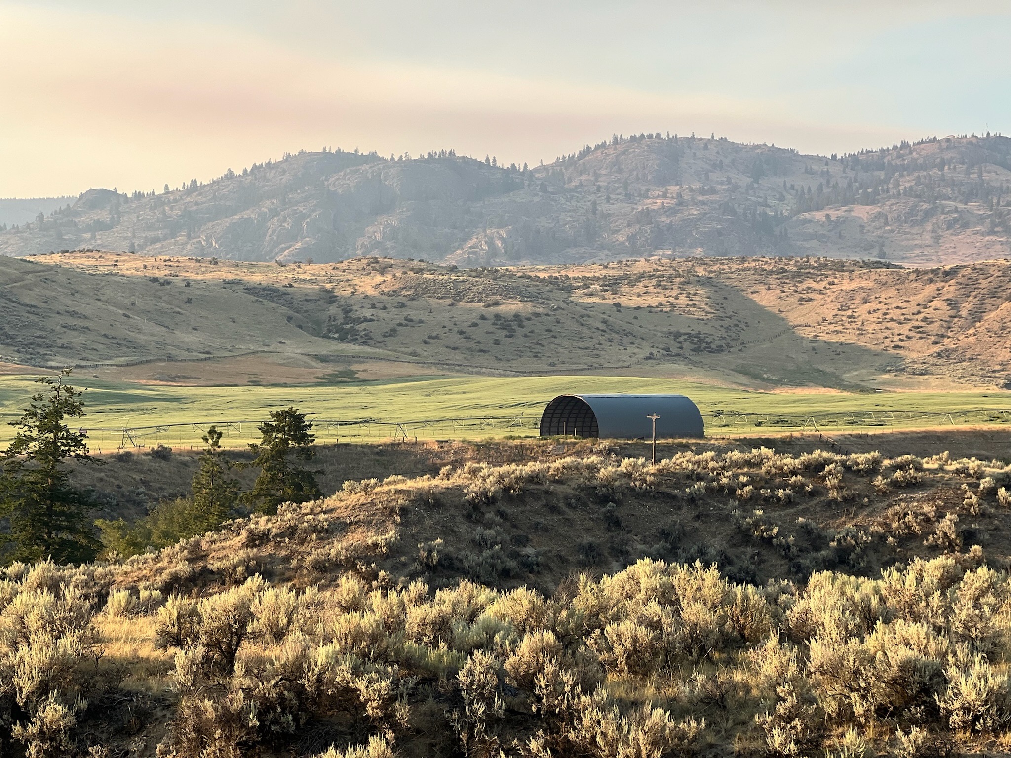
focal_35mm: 77
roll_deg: -0.9
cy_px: 379
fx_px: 2249
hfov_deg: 25.3
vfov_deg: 19.1
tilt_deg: +2.2
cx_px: 506
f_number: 2.8
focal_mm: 9
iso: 32
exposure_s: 1/272
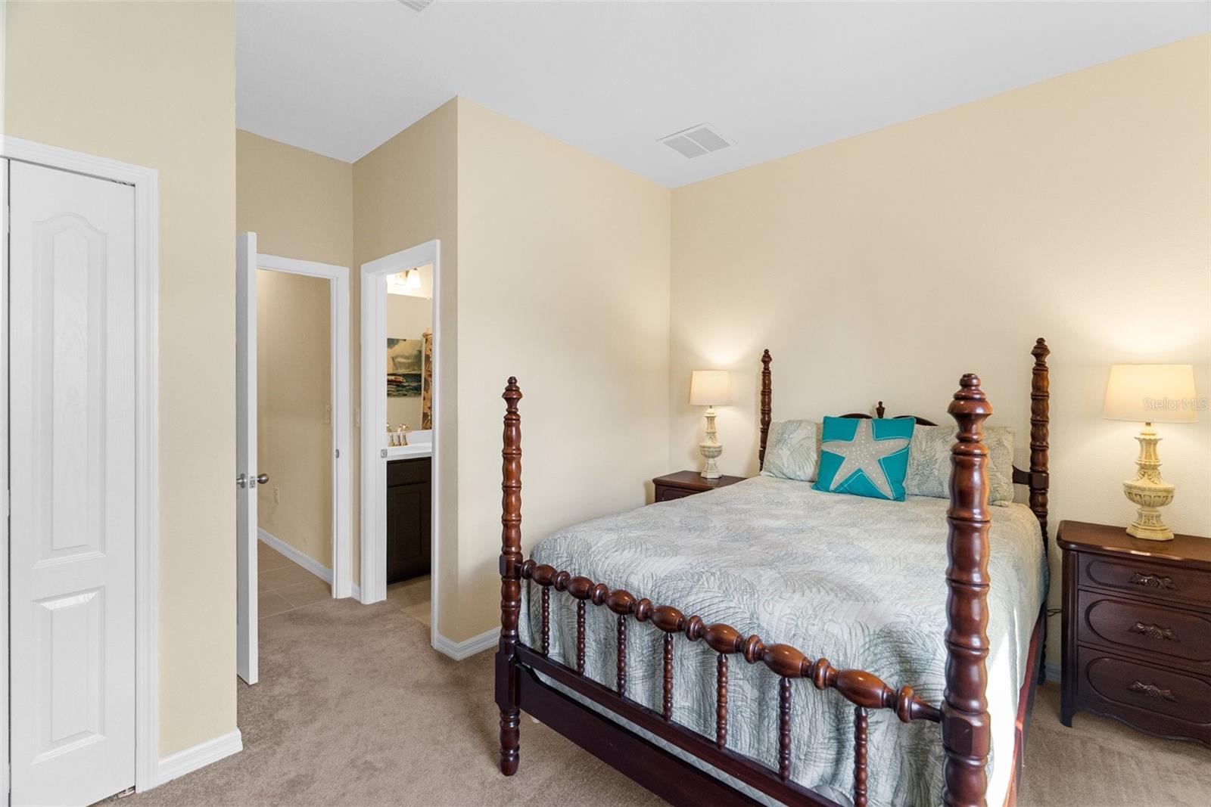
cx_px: 606
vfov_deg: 73.8
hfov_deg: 96.7
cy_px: 404
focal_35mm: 16
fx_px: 538
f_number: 7.1
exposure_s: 1/25
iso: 2000
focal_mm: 16
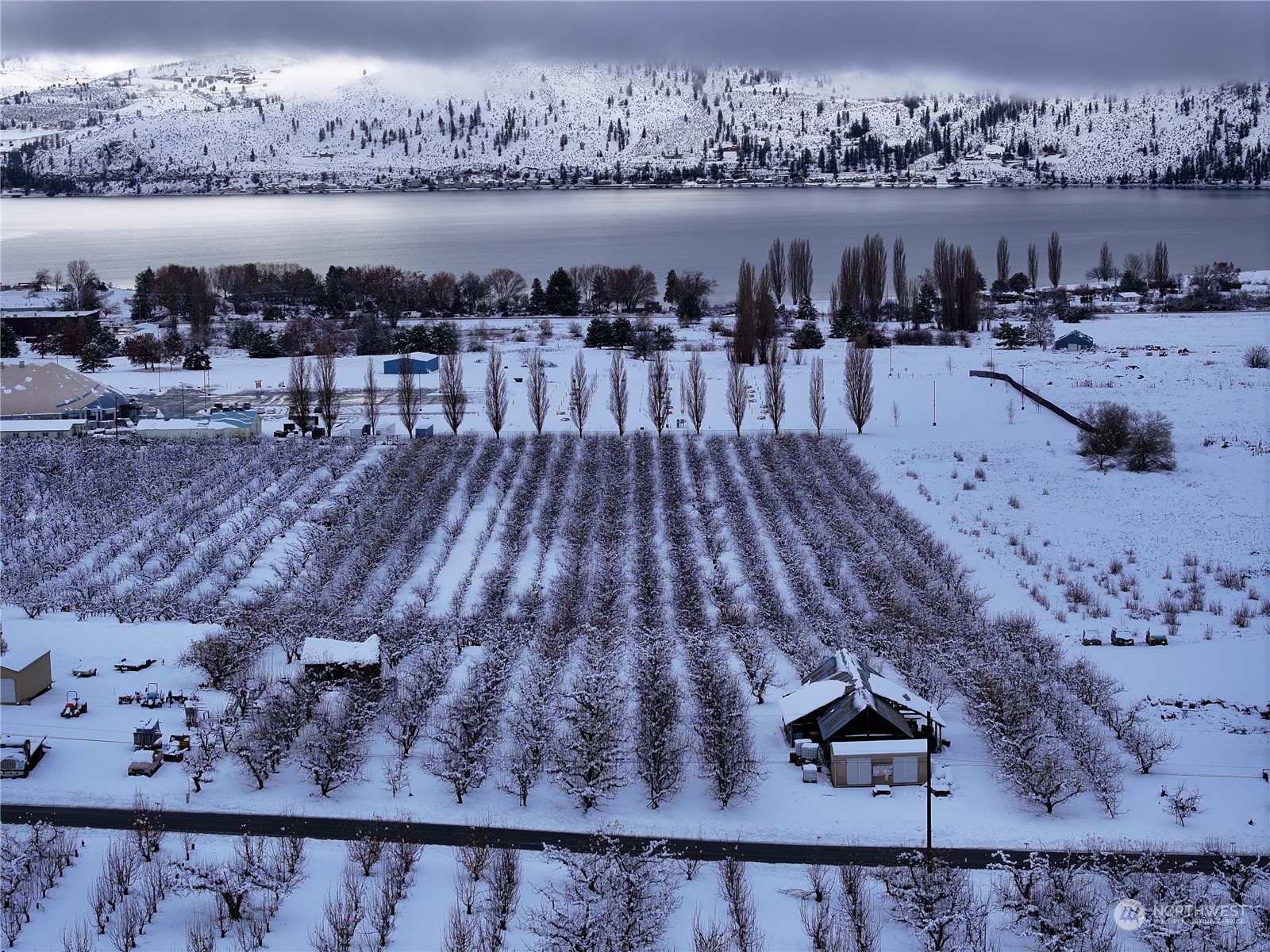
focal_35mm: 70
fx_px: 2568
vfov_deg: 21.0
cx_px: 635
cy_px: 476
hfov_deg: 27.8
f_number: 2.8
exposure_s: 1/640
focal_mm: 19.35
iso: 100
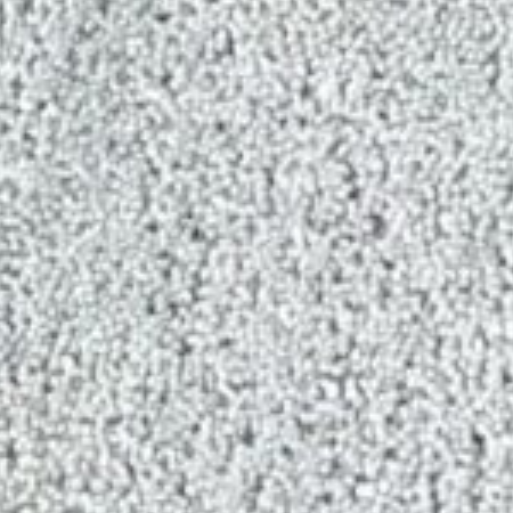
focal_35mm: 245
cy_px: 954
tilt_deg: -81.9
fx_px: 4108
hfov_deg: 6.3
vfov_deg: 6.9
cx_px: 1802
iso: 100
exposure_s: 1/122
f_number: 1.6
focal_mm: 5.1
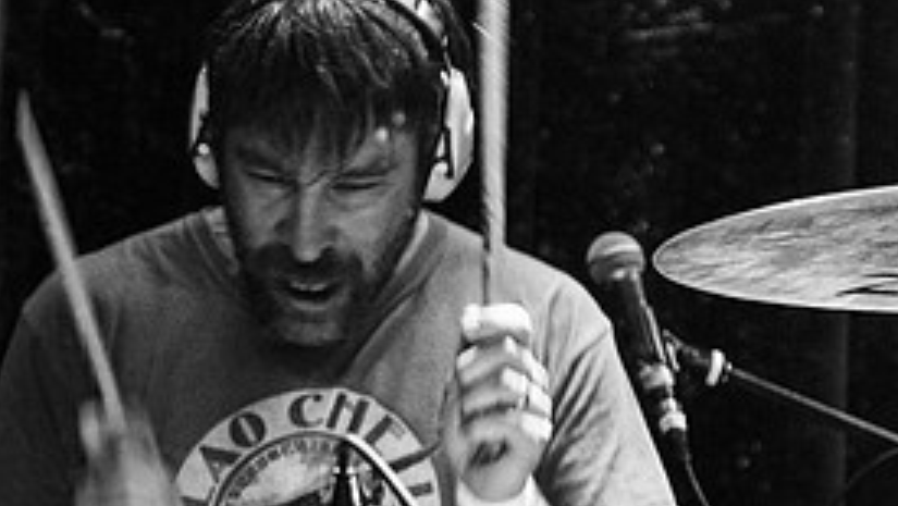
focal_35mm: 184
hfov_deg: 11.7
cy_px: 237
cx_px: 229
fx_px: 4383
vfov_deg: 6.6
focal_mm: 70
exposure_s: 1/80
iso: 2500
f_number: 3.2
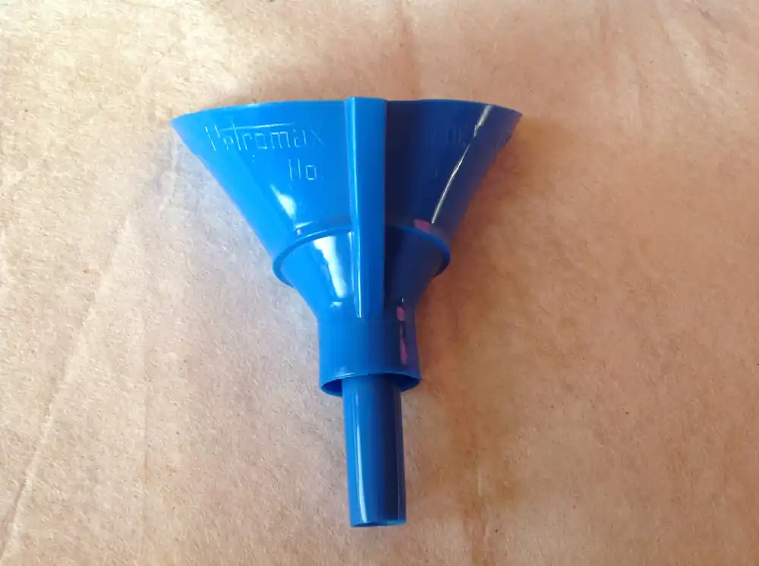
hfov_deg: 52.7
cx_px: 380
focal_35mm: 35
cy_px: 283
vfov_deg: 40.6
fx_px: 766
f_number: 2.4
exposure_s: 1/17
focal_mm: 4.28
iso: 50
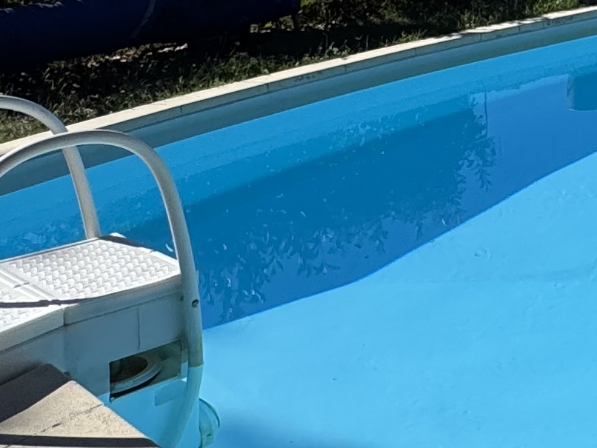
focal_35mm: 70
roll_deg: +1.3
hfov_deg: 23.4
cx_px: 840
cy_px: -96
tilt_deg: -4.1
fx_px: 1208
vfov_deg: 19.7
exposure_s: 1/2985
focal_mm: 2.22
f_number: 2.2
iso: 50
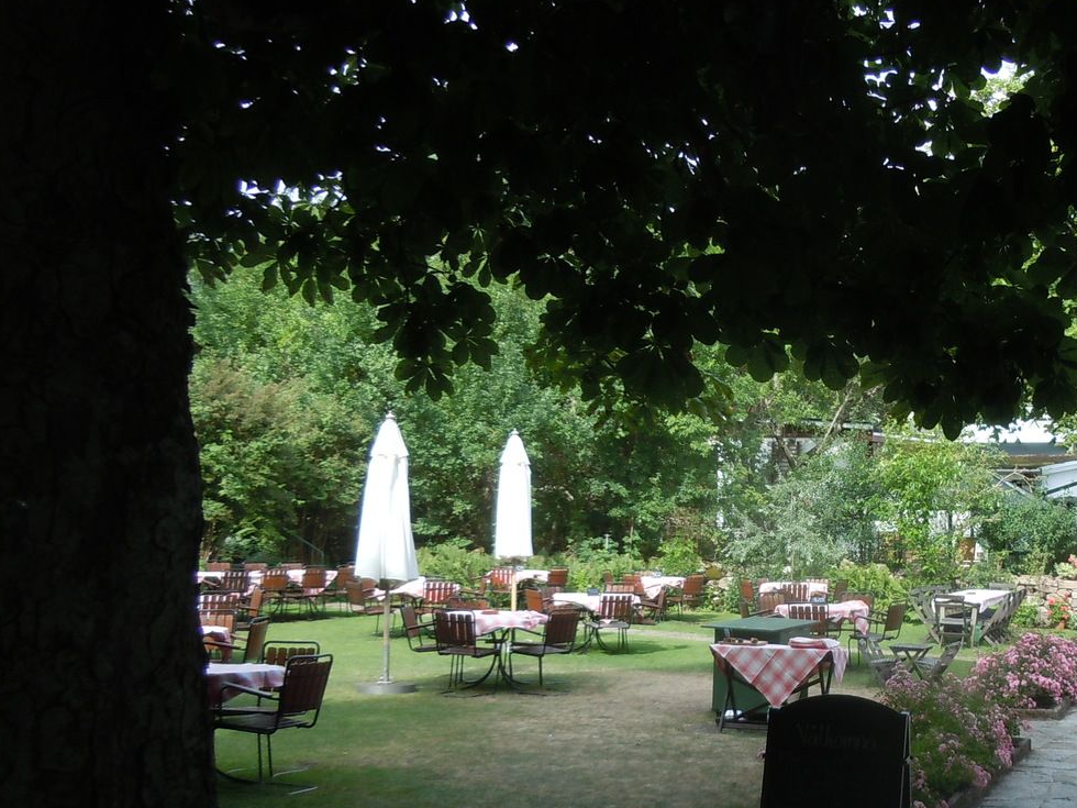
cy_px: 544
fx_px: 1525
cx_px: 819
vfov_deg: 29.5
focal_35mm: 49
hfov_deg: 37.9
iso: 100
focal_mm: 5.4
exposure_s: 1/250
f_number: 3.5
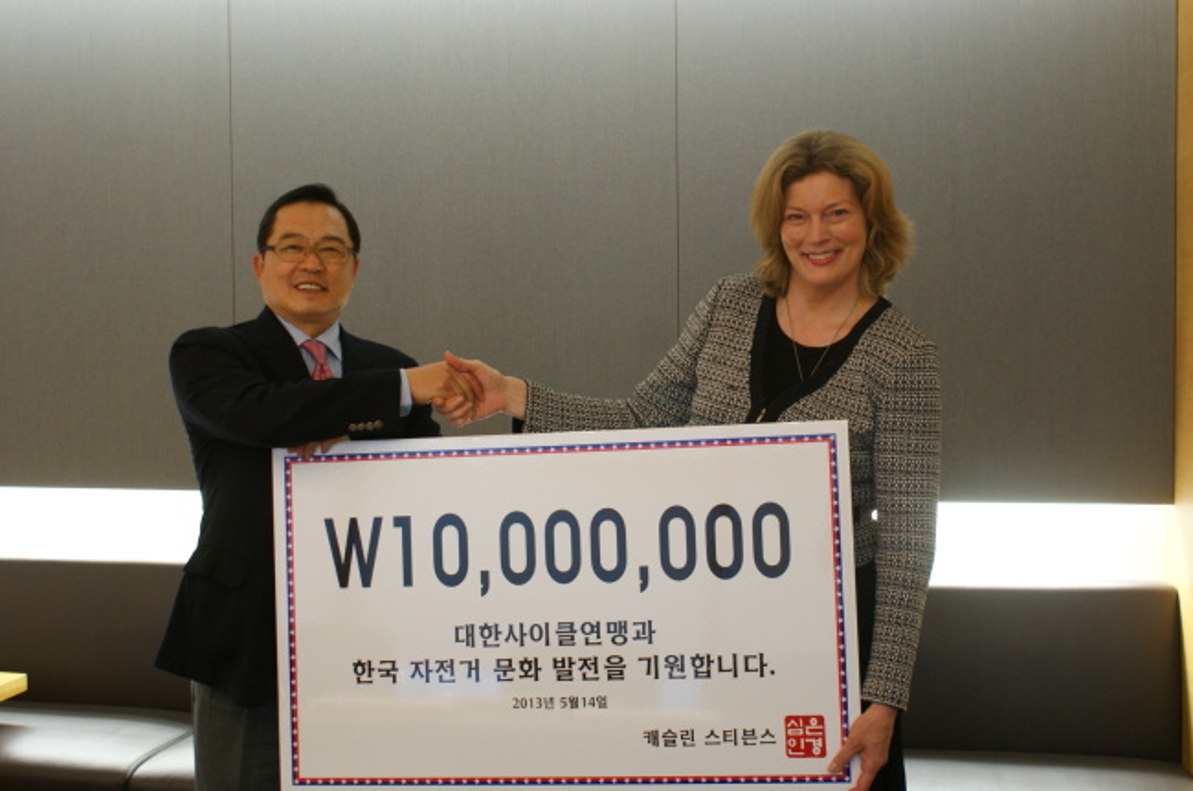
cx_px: 596
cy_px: 396
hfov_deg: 46.5
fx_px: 1389
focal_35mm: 42
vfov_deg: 31.8
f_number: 4.5
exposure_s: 1/13
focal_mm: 28
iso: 400
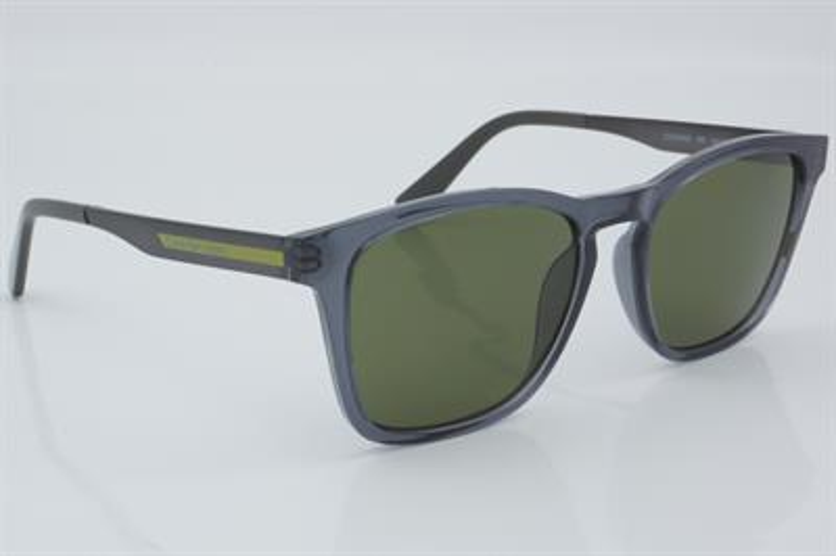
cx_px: 418
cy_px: 278
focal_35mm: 75
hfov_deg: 27.0
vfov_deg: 18.2
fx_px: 1740
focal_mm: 50
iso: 100
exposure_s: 1/4
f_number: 32
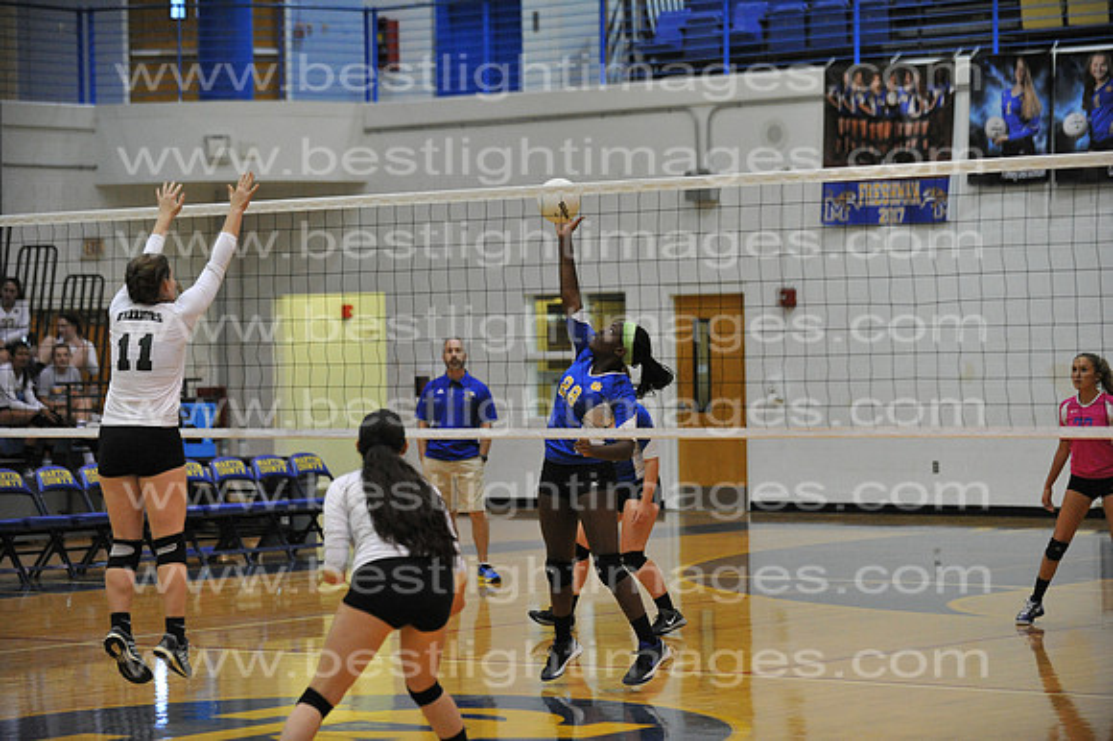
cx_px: 556
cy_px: 370
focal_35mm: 140
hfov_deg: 14.7
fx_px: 4326
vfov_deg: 9.8
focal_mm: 140
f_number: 3.2
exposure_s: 1/800
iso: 8000
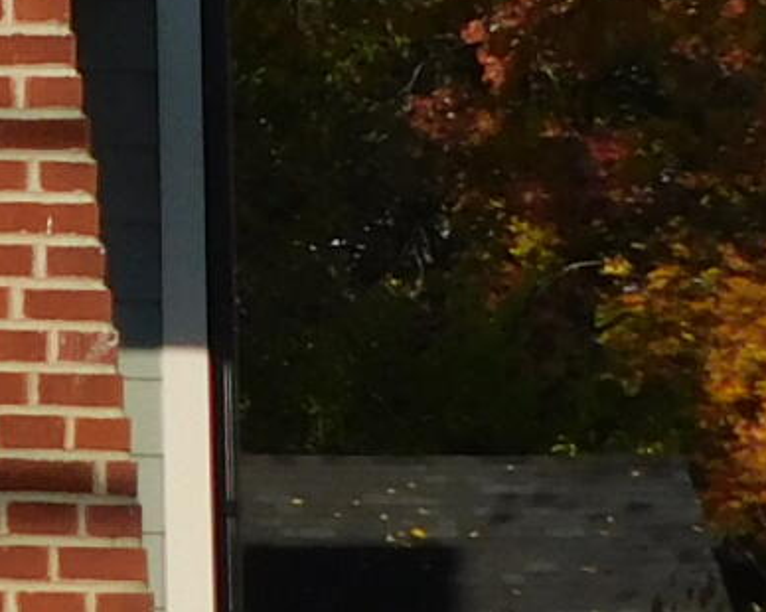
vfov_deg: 5.6
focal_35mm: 272
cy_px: -509
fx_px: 6163
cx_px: -1382
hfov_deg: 6.6
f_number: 3.5
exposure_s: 1/1250
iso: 125
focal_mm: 6.3
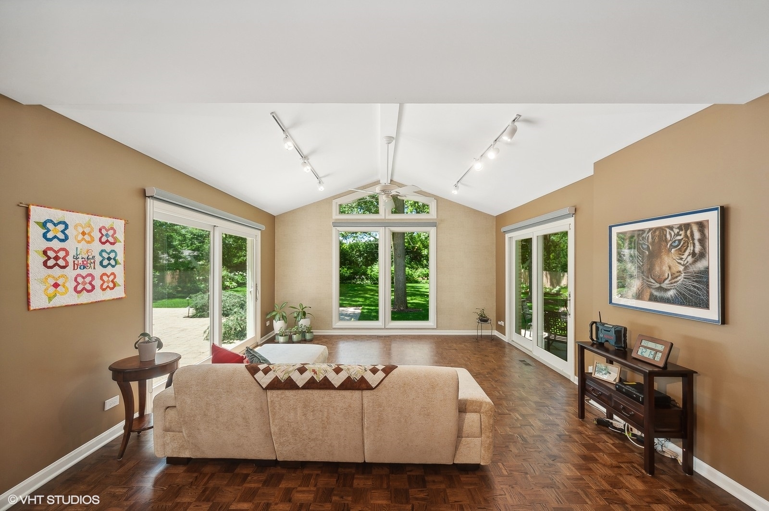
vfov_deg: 85.3
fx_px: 277
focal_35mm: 13
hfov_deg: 108.4
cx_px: 384
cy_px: 256
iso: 200
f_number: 8
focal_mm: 13
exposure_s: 1/20
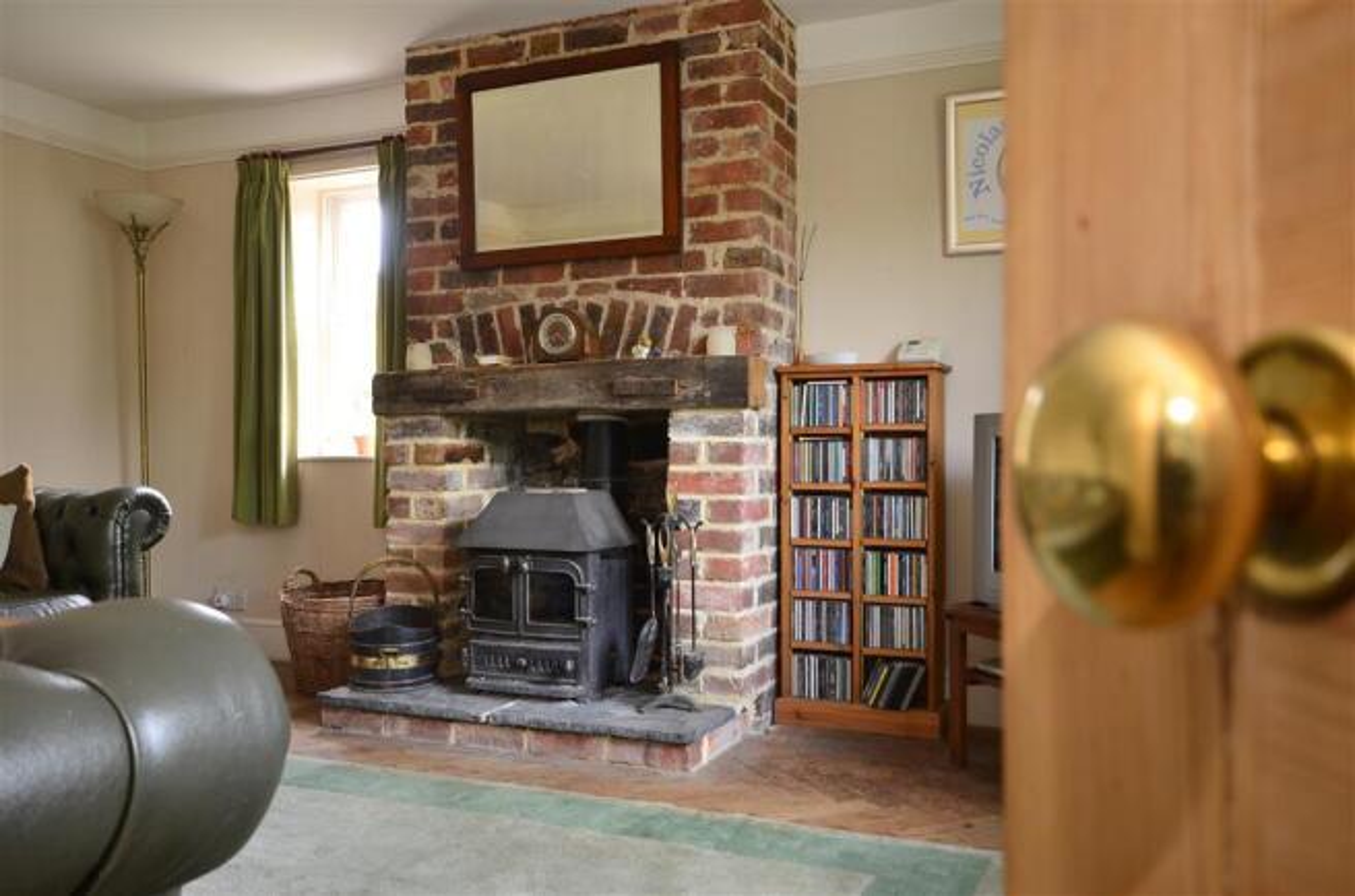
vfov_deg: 43.4
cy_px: 448
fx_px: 1126
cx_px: 678
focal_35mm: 30
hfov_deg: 62.0
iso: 200
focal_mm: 20
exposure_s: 1/5
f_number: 5.6
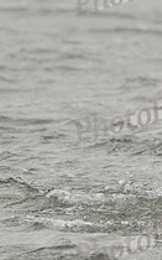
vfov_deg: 2.1
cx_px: 310
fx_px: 7173
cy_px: 30
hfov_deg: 1.3
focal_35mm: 1014
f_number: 5.6
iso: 200
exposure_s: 1/1000
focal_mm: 240
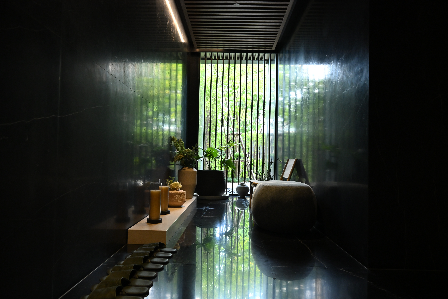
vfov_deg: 51.3
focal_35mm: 25
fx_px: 311
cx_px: 224
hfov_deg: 71.5
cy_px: 150
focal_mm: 25
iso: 2000
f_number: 4
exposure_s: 1/320
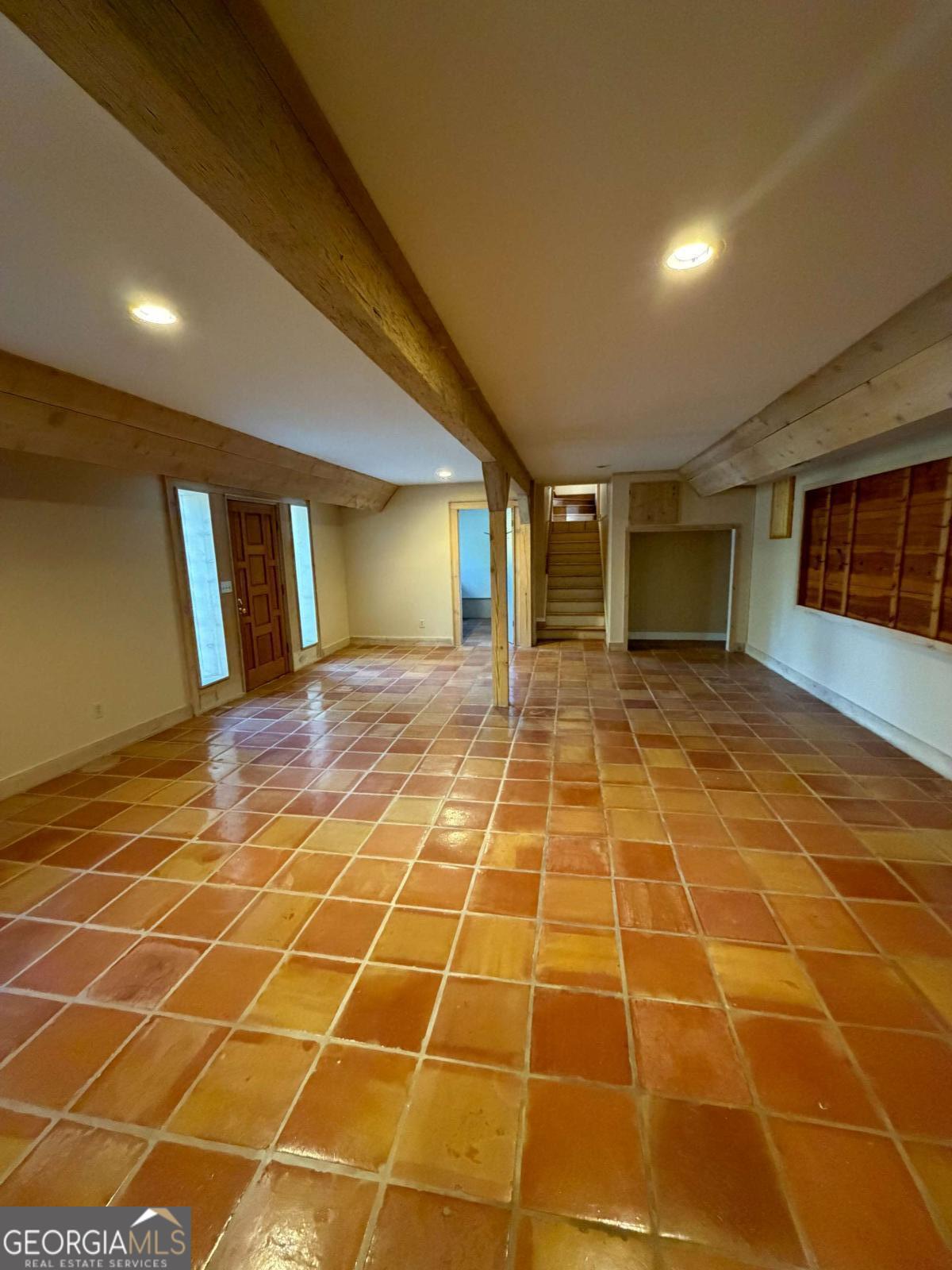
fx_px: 513
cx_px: 476
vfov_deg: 102.1
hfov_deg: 85.7
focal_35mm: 14
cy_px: 635
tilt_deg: -8.8
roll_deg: +1.5
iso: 1000
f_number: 2.2
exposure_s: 1/60
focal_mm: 2.22
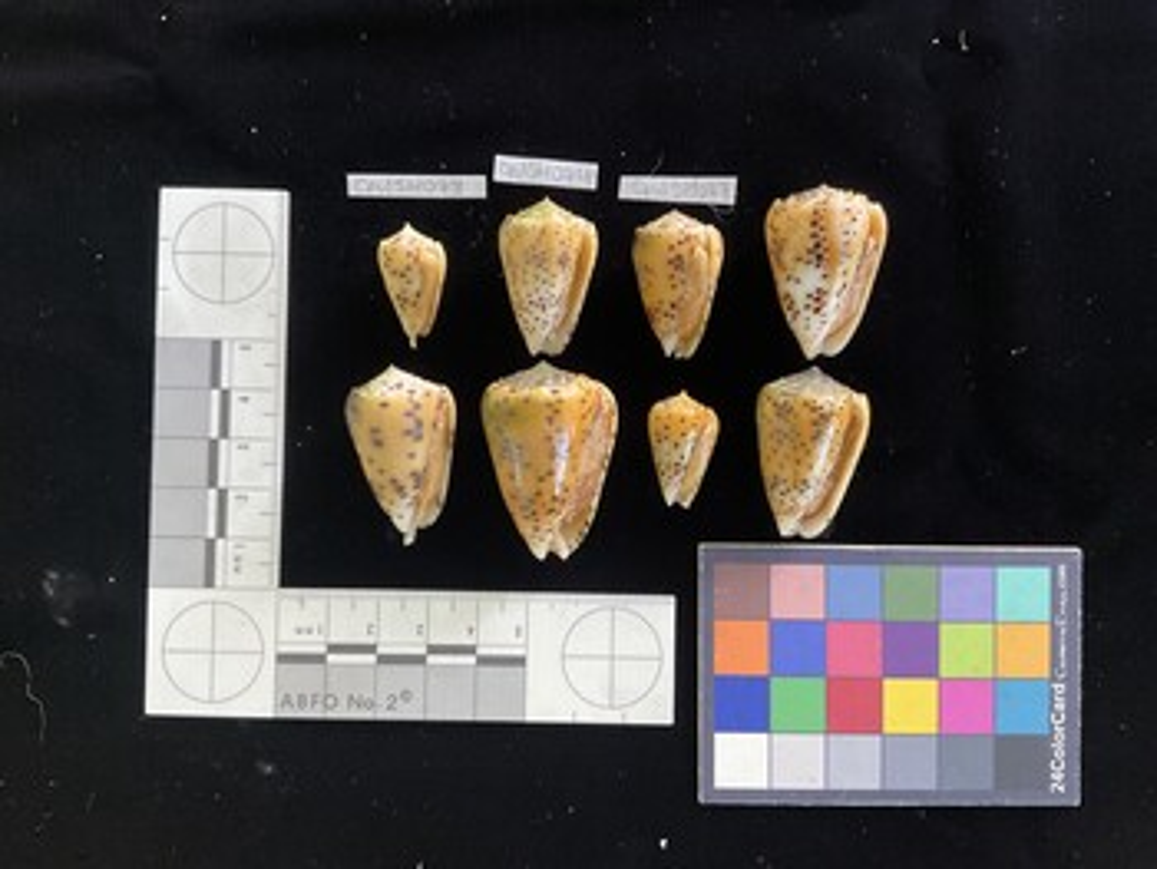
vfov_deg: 48.3
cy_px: 434
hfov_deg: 61.6
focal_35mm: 29
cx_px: 578
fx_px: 970
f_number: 1.8
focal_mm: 3
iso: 200
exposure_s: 1/60
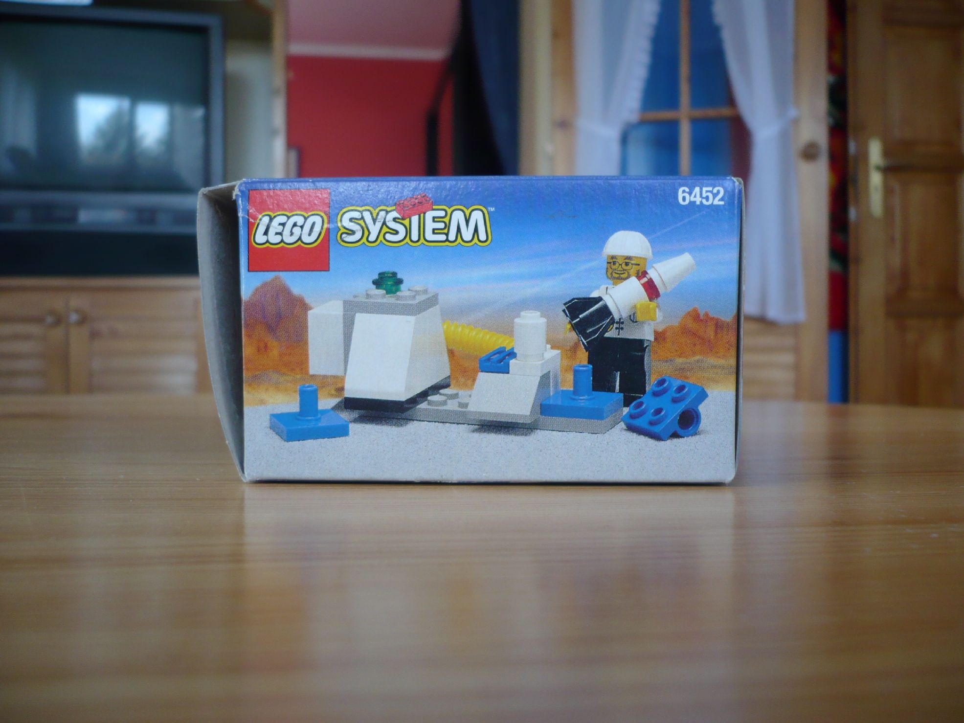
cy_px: 362
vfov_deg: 40.7
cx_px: 482
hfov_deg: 52.6
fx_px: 975
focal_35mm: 35
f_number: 2.8
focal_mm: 5.8
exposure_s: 1/50
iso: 100
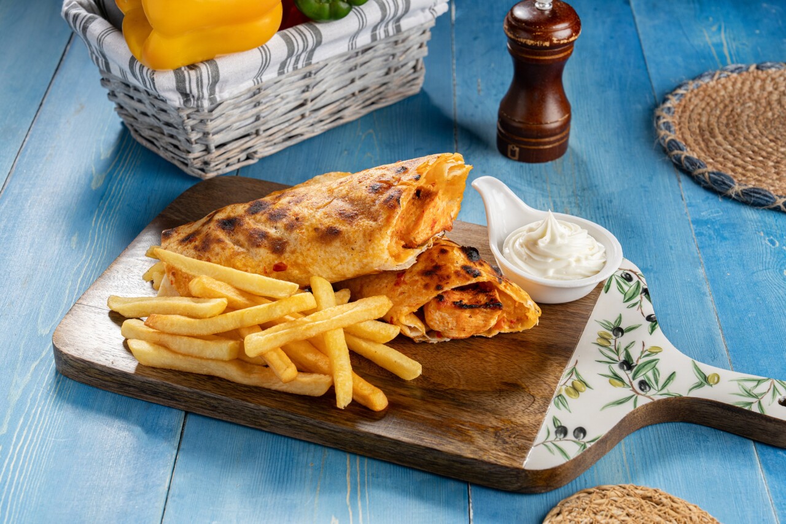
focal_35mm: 66
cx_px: 393
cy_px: 262
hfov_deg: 30.5
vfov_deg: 20.6
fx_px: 1441
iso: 200
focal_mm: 66
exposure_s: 1/100
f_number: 10
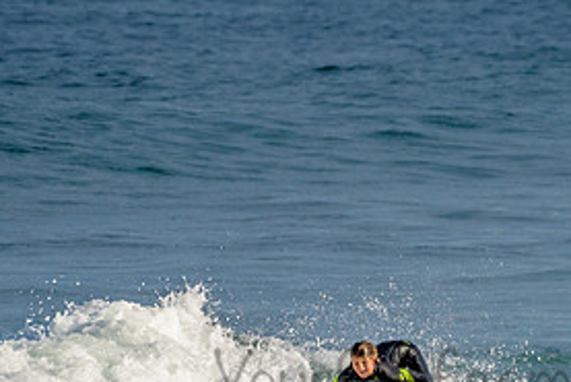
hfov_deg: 1.6
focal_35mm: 1282
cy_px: 362
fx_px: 20344
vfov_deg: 1.1
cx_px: 427
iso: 160
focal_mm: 500
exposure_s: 1/1250
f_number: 5.6
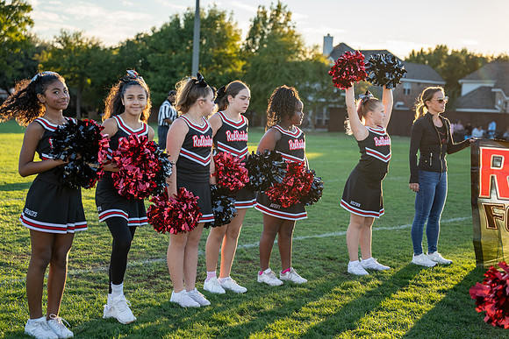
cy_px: 164
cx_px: 243
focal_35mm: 65
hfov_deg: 31.0
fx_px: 916
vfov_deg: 21.0
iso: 125
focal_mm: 61.5
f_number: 2.8
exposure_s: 1/640
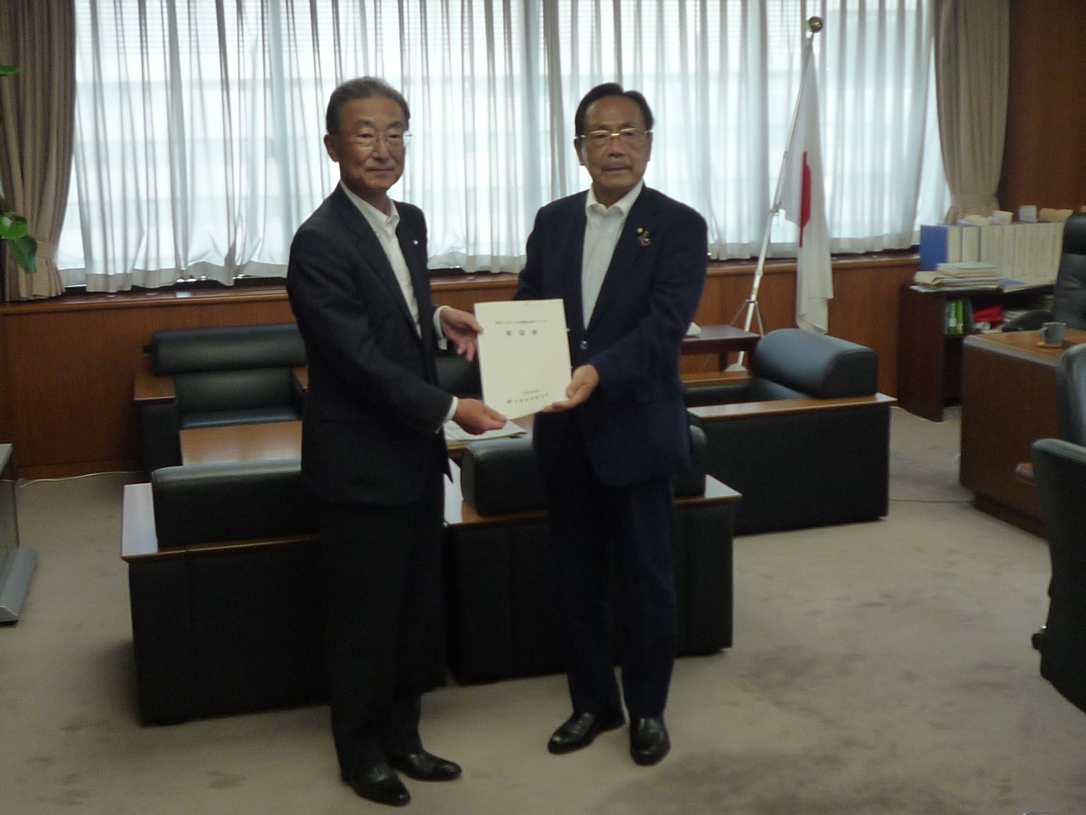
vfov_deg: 31.5
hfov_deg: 41.2
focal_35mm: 46
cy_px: 408
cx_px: 543
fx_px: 1443
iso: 160
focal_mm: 4.5
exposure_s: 1/80
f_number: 2.8
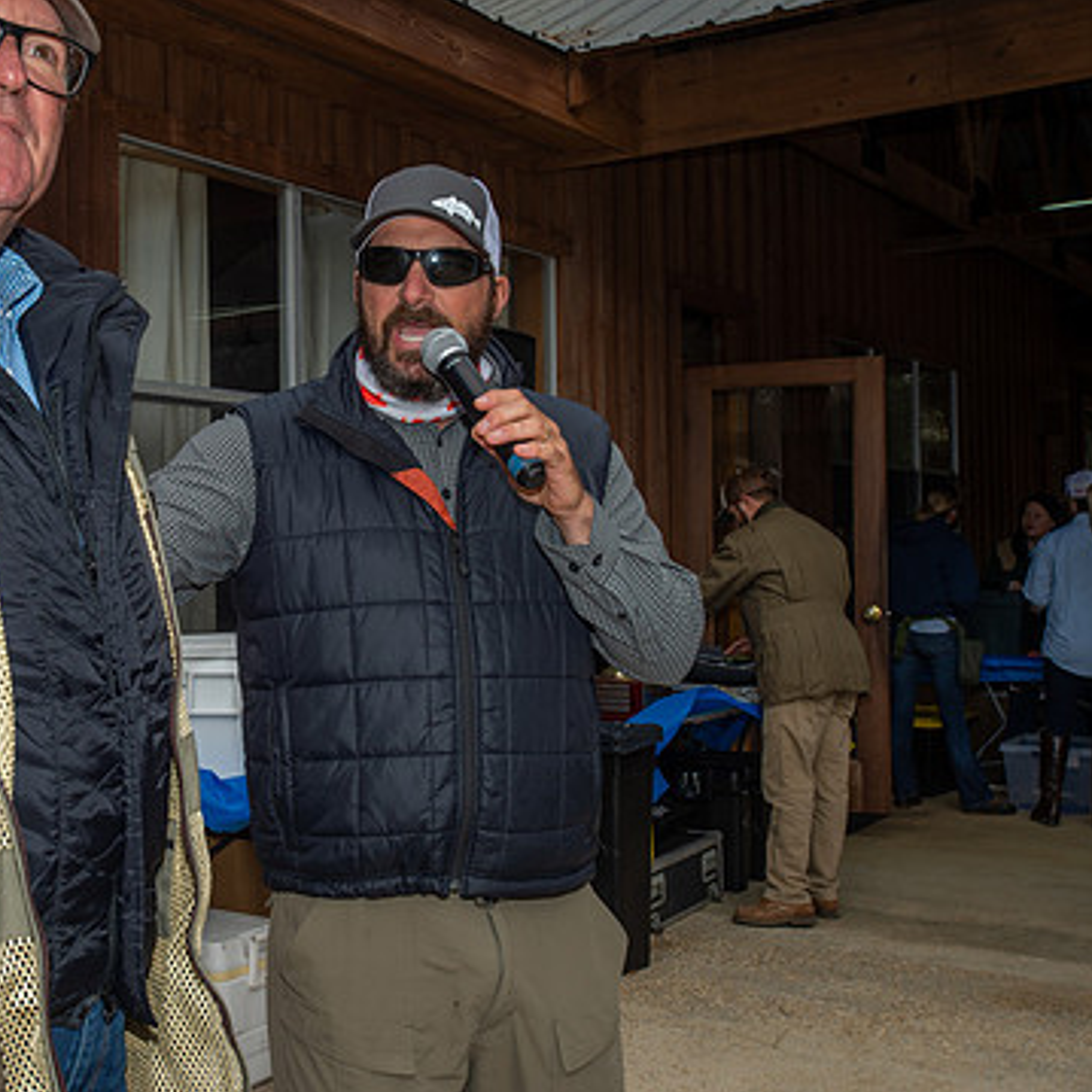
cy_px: 511
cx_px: 256
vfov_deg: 35.3
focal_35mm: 48
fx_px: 1713
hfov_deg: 34.5
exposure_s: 1/250
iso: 200
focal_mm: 35
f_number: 10
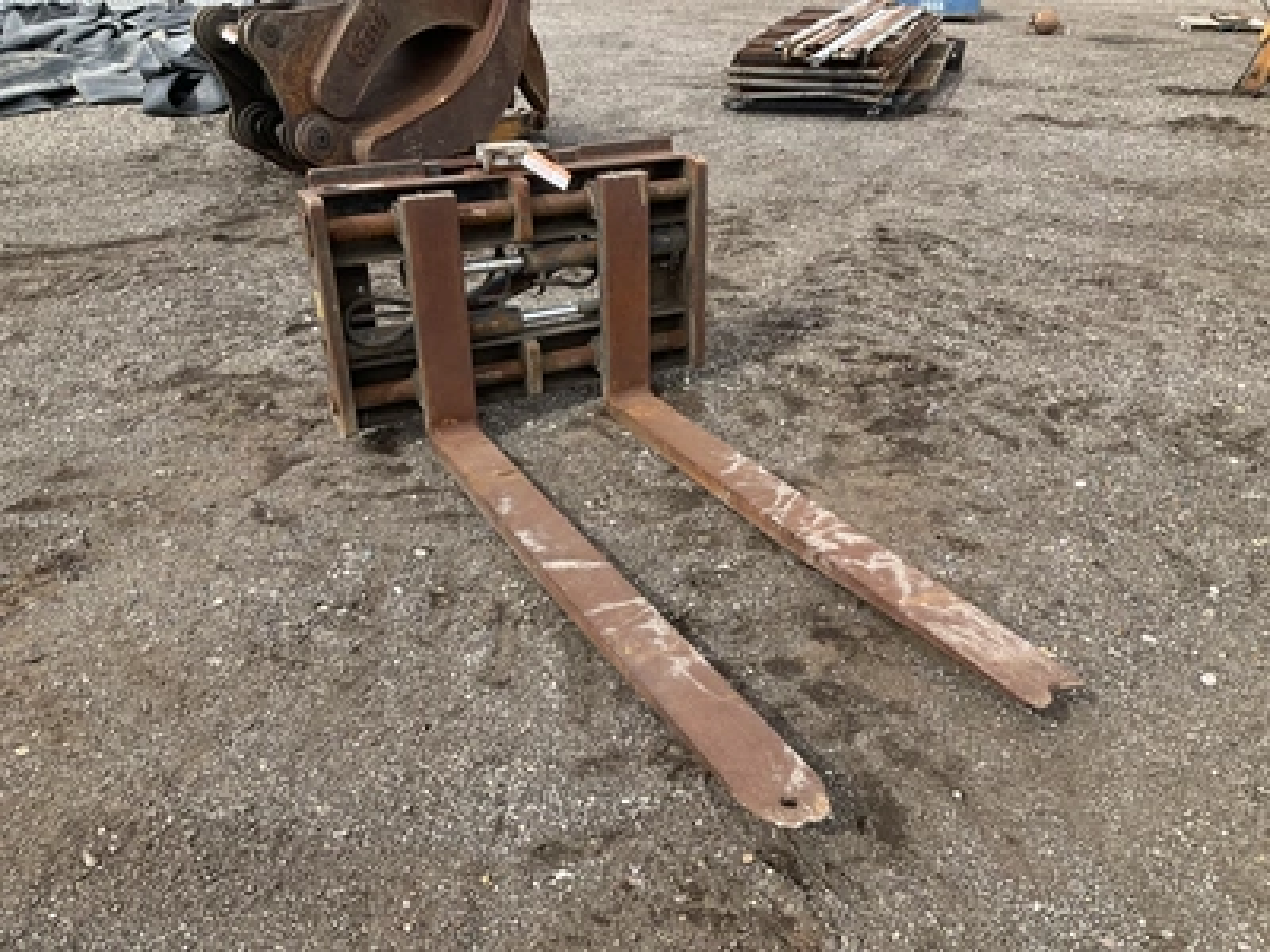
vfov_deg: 48.2
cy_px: 476
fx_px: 1064
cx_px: 635
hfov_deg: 61.7
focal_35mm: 29
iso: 25
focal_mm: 3
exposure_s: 1/700
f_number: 1.8
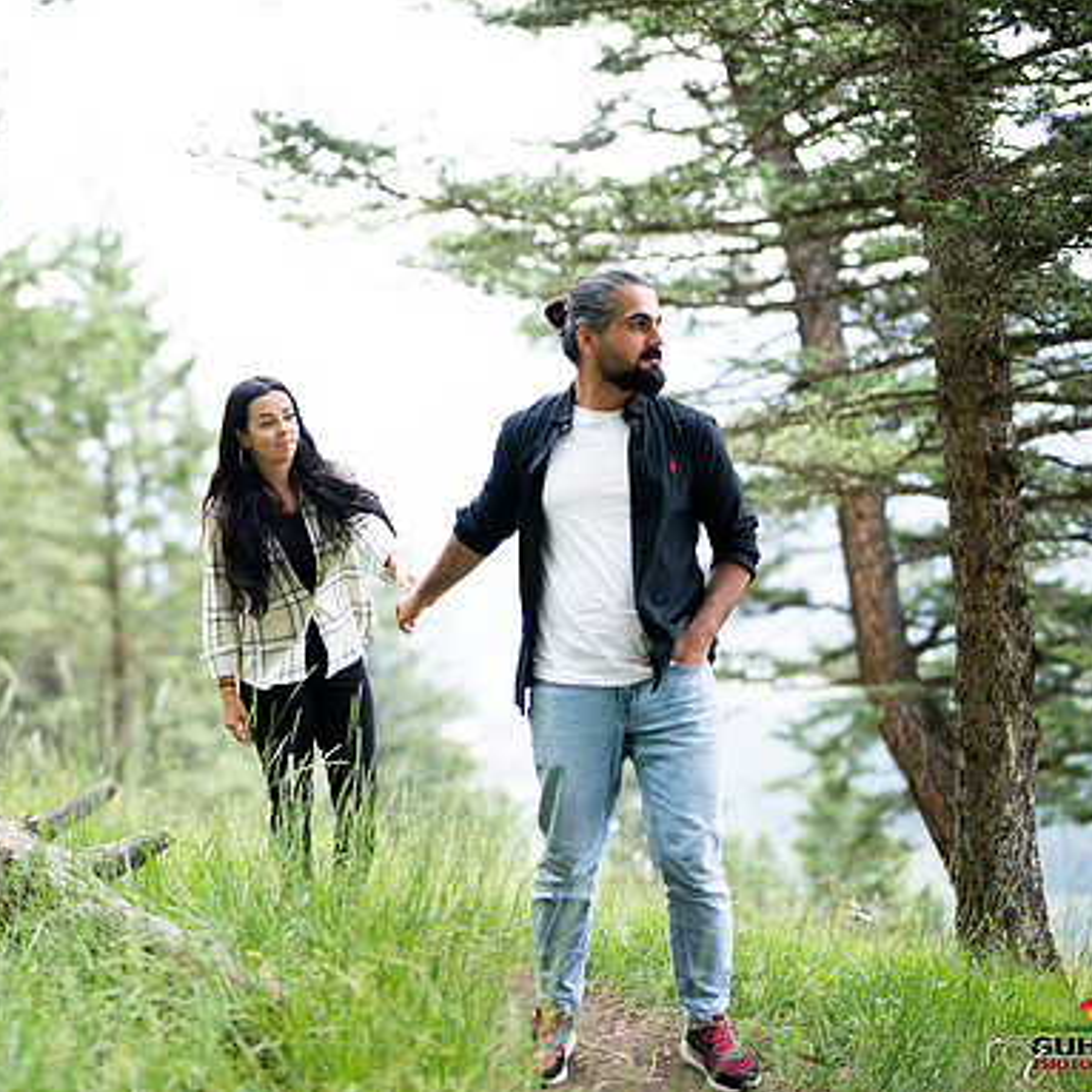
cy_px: 546
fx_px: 1606
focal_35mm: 45
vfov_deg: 37.6
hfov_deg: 37.1
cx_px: 356
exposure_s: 1/3200
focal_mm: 35
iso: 200
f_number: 1.2
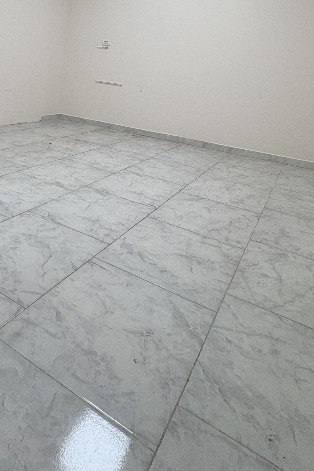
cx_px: 112
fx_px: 340
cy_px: 82
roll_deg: -5.4
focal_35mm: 26
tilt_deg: -2.8
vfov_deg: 62.4
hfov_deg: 48.9
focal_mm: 2.22
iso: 125
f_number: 2.2
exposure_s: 1/100
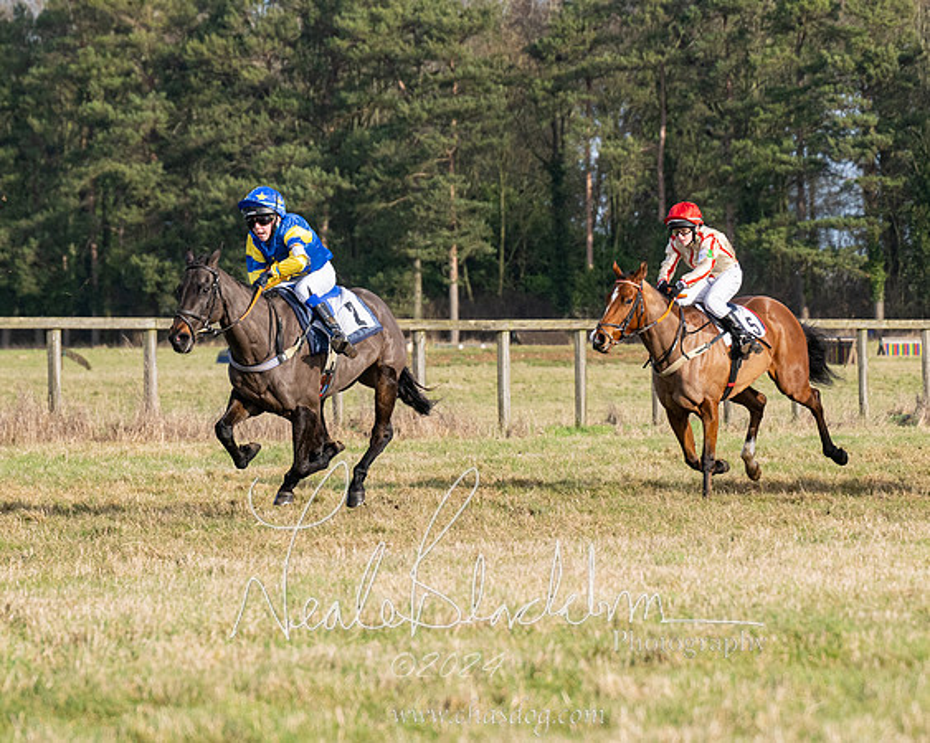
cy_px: 372
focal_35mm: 245
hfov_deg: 7.9
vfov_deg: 6.3
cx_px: 433
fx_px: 6748
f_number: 5
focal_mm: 125
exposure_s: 1/2000
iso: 400
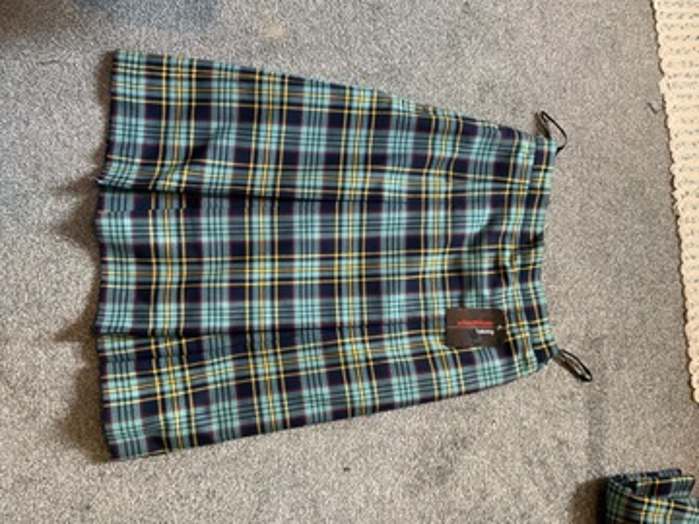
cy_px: 262
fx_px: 586
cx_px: 350
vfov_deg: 48.2
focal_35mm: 29
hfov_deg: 61.7
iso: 200
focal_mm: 3
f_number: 1.8
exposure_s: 1/60
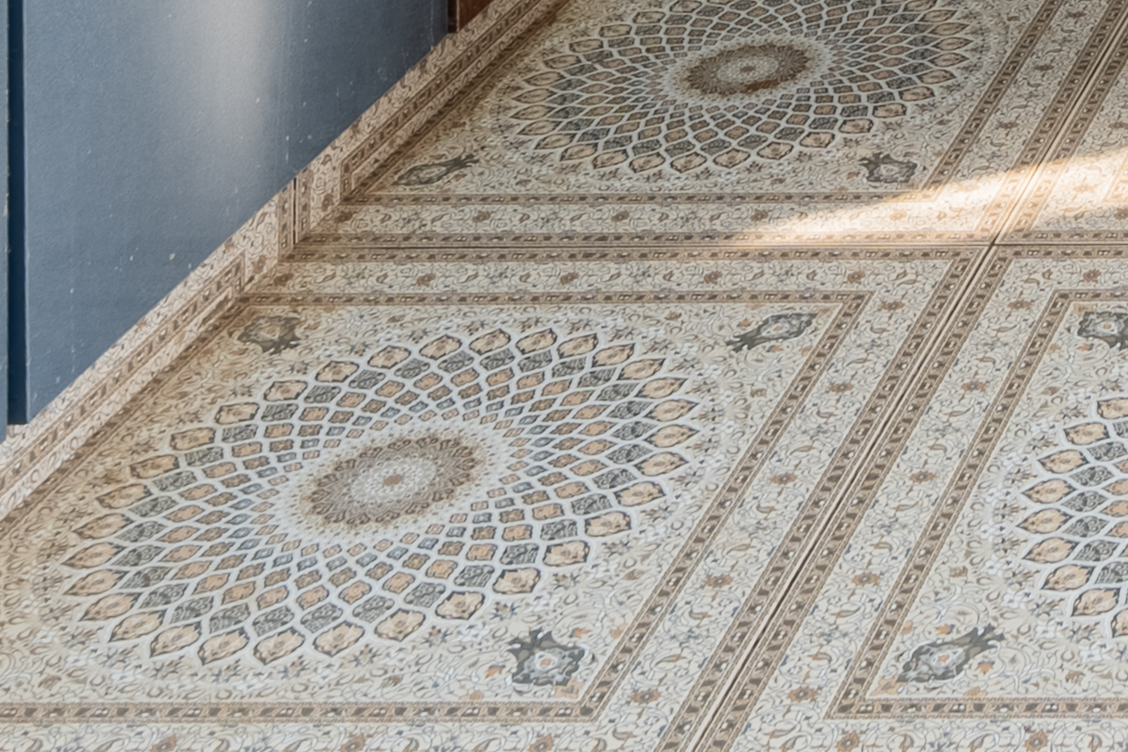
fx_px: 2882
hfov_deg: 18.1
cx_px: 1970
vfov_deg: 11.2
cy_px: -1278
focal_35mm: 92
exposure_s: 1/60
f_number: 8
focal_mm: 16
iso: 100
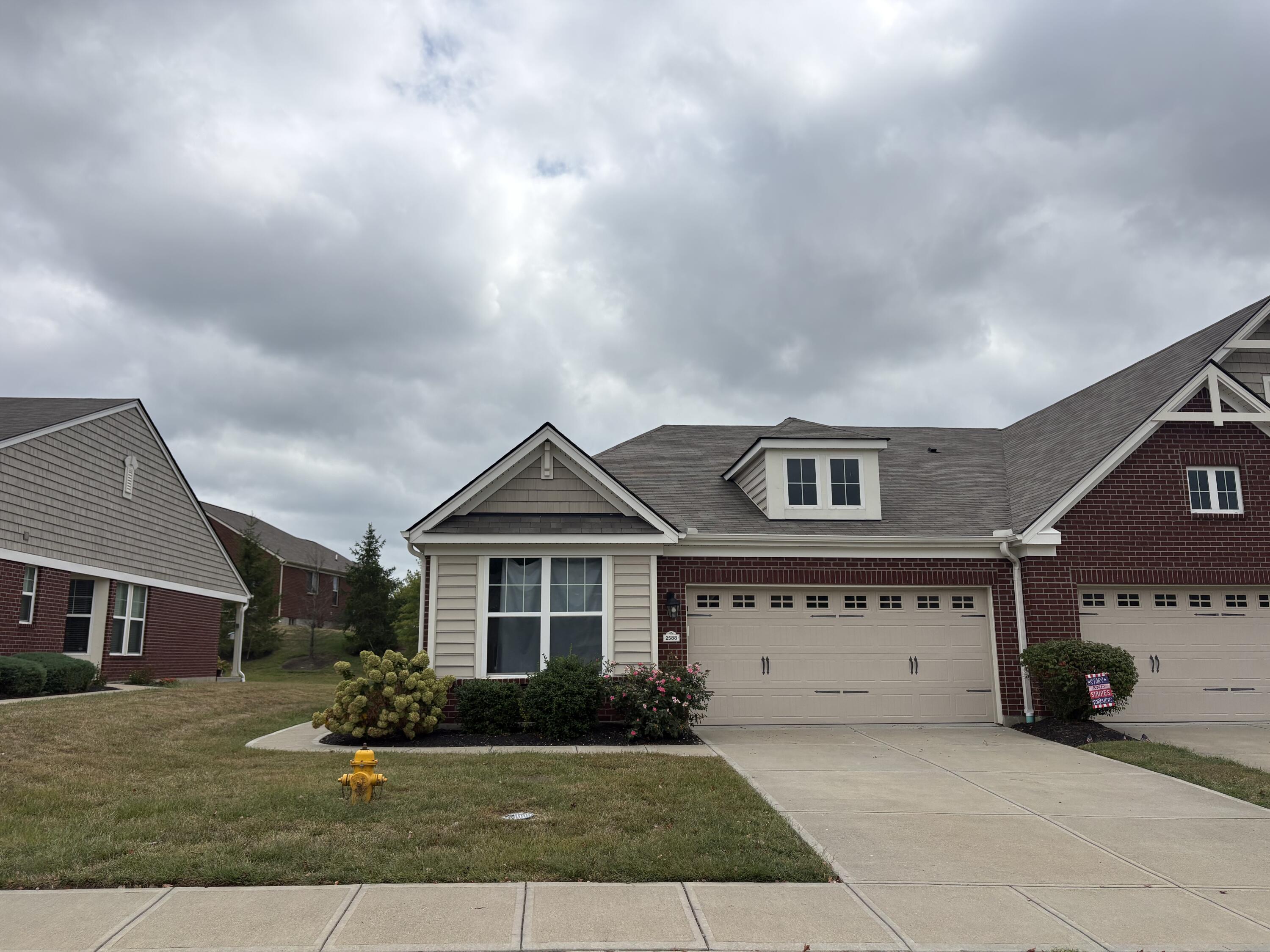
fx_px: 954
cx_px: 635
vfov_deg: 53.1
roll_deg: +1.1
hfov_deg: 67.3
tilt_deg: +10.6
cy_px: 476
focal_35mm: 26
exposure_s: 1/5814
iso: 50
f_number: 1.6
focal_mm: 5.96
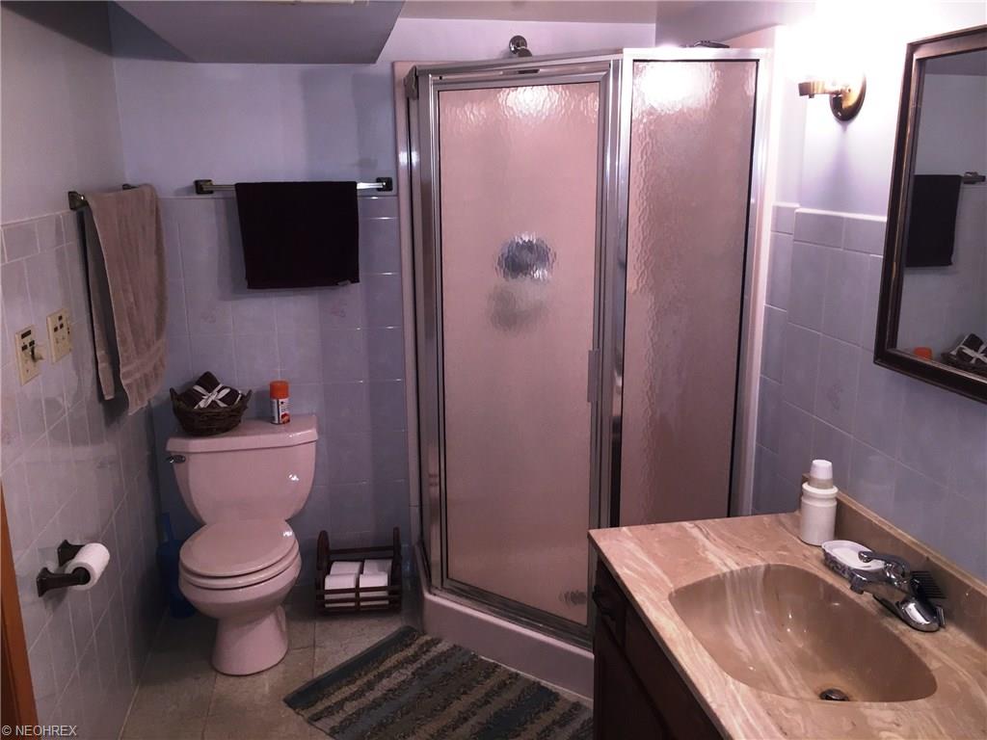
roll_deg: -1.0
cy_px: 370
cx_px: 494
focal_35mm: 29
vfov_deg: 48.2
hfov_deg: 61.7
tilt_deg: -14.5
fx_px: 827
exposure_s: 1/30
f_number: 2.2
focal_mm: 4.15
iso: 100
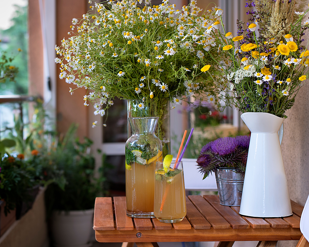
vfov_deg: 18.7
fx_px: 750
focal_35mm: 82
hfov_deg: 22.8
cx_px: 43
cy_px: 153
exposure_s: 1/2
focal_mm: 50
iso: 100
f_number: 3.3
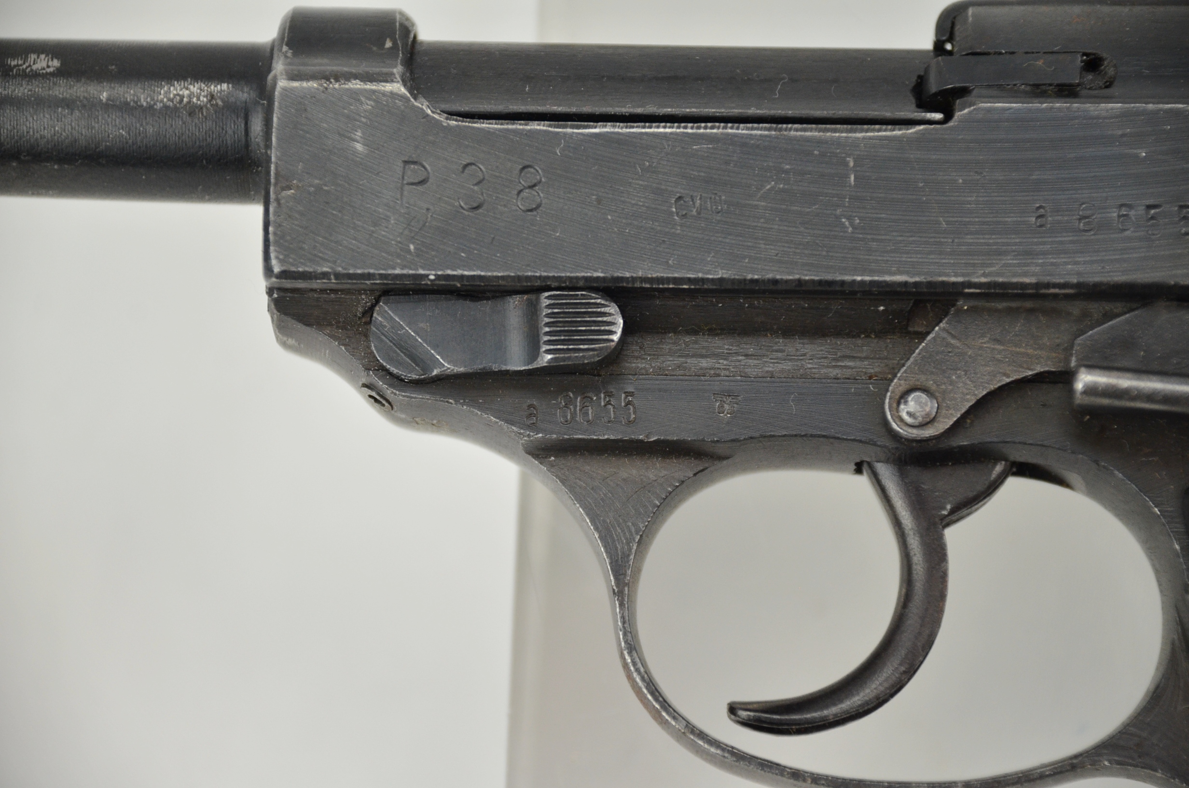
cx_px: 594
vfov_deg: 6.8
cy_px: 394
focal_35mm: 202
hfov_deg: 10.2
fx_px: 6674
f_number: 5.6
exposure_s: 1/250
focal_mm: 135
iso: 800
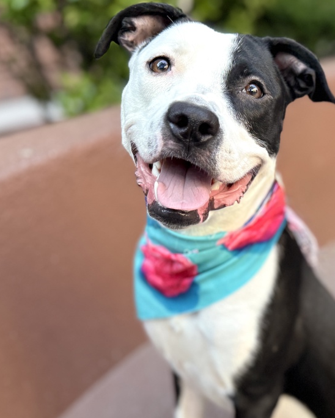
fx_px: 434
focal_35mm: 35
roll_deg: +2.4
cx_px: 227
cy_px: 198
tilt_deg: -27.5
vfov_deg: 51.5
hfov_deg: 41.6
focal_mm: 6.76
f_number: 1.78
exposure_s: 1/212
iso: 125
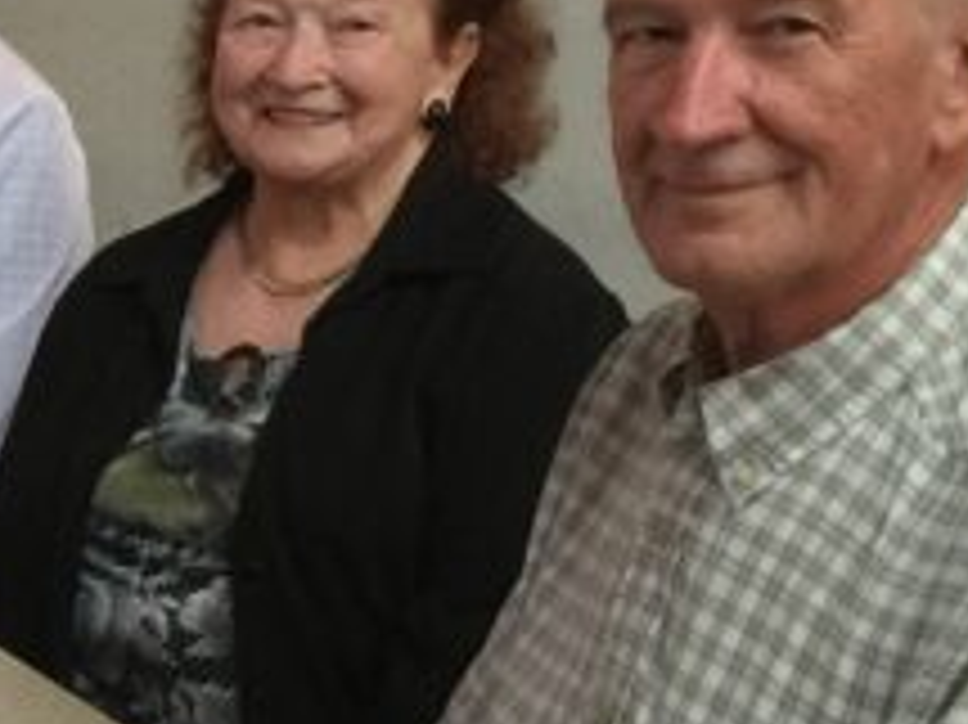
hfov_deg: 13.1
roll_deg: +0.7
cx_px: -702
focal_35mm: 138
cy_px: 634
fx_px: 3857
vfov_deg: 10.7
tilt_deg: -14.9
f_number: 2.2
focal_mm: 4.15
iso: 50
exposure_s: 1/15
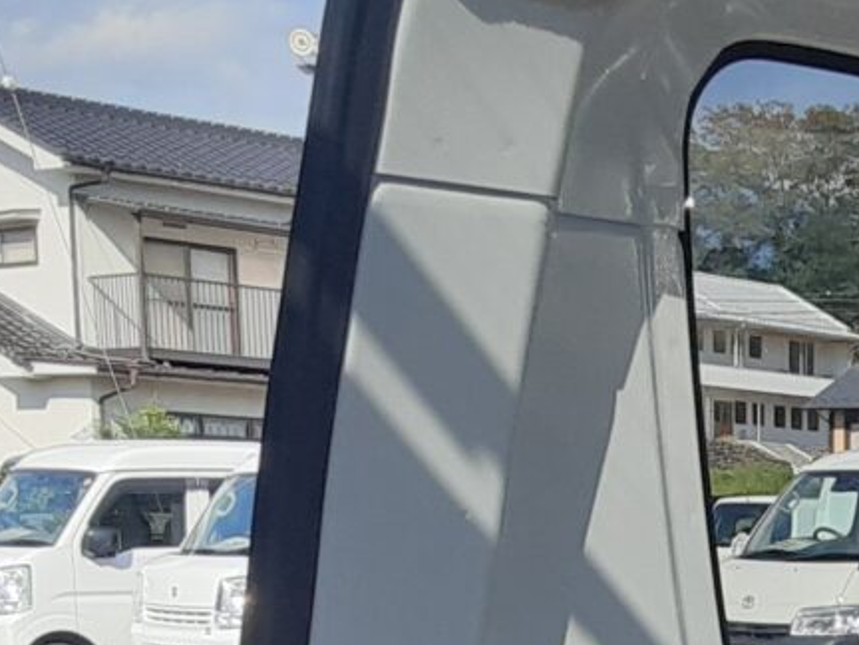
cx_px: 943
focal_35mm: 100
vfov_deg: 13.6
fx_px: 2482
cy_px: 1067
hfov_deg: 18.9
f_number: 1.9
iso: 40
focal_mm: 2.91
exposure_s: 1/718
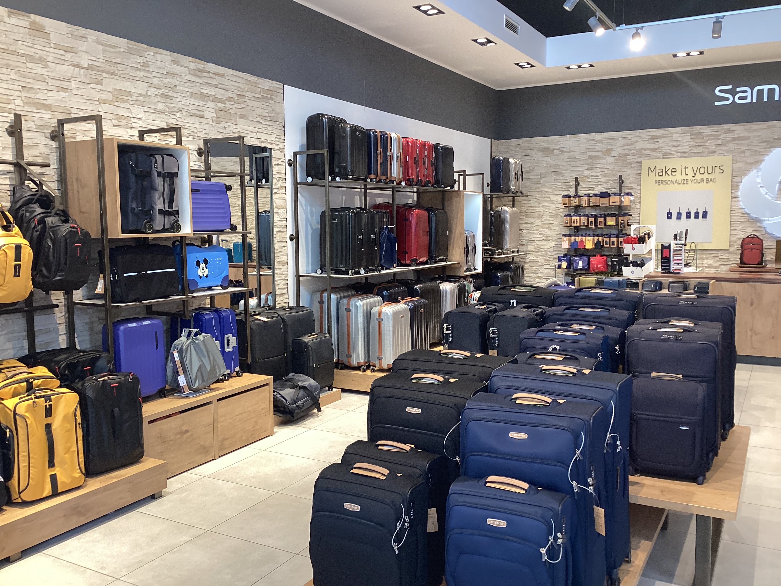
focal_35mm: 31
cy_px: 293
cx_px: 390
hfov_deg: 58.4
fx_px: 699
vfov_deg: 45.4
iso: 100
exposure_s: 1/50
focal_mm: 3.3
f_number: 2.4
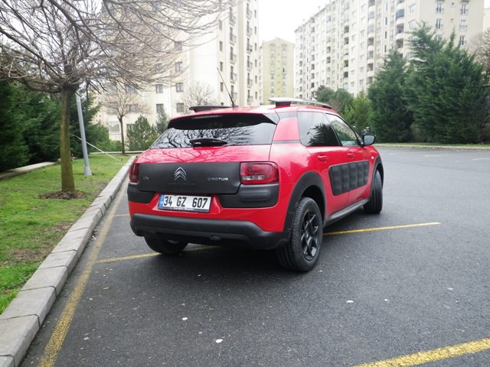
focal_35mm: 28
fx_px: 396
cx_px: 245
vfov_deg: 49.7
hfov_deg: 63.4
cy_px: 184
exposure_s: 1/80
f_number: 3.5
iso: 80
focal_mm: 5
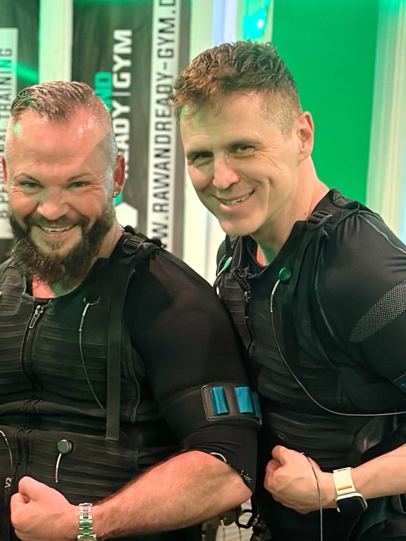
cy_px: 383
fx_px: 1501
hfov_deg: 15.2
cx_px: 32
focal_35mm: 96
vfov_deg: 20.3
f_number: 1.78
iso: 640
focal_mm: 6.86
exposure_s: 1/25
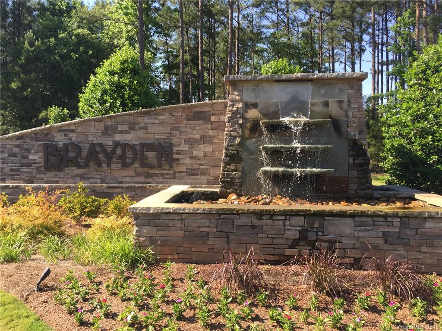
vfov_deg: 48.2
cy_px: 166
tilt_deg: -0.6
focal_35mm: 29
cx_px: 221
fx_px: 370
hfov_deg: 61.7
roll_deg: -1.7
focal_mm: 4.15
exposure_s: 1/618
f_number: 2.2
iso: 32
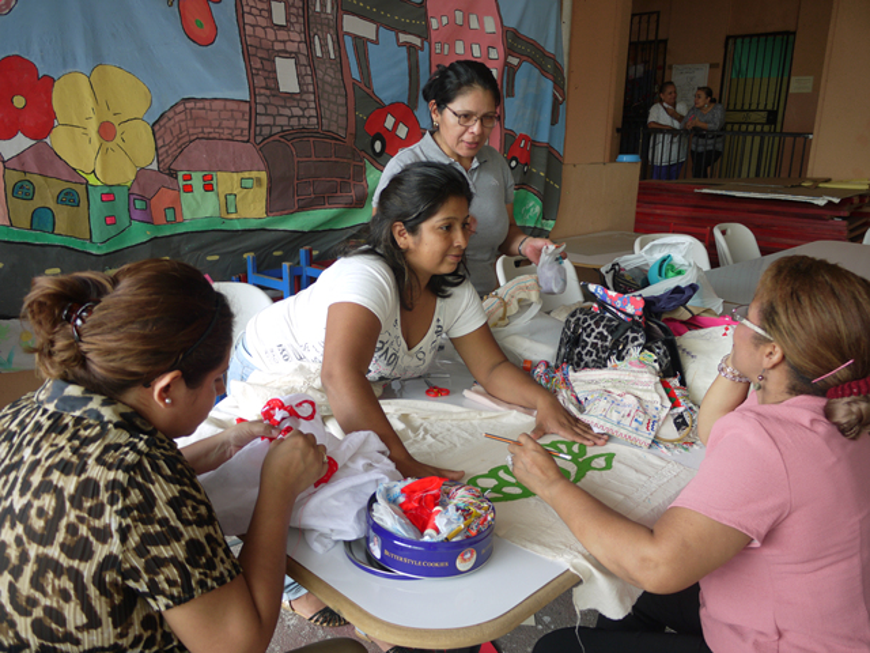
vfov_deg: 49.7
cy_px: 326
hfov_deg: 63.4
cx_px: 435
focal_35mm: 28
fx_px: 704
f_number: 3.5
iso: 100
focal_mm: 14
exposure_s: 1/30
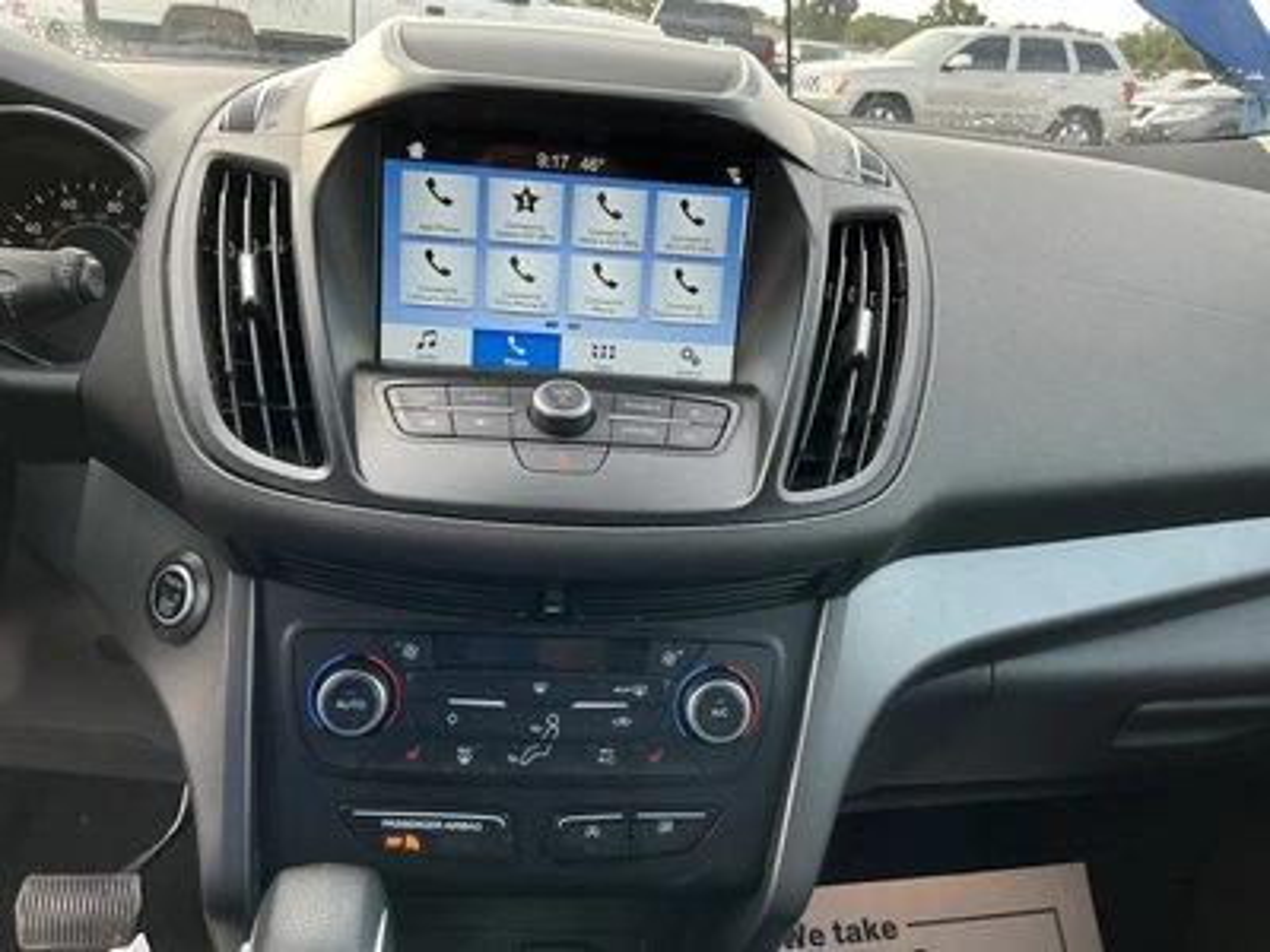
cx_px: 635
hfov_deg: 63.4
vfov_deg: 49.7
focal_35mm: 28
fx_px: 1027
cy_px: 476
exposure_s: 1/122
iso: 25
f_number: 1.8
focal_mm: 3
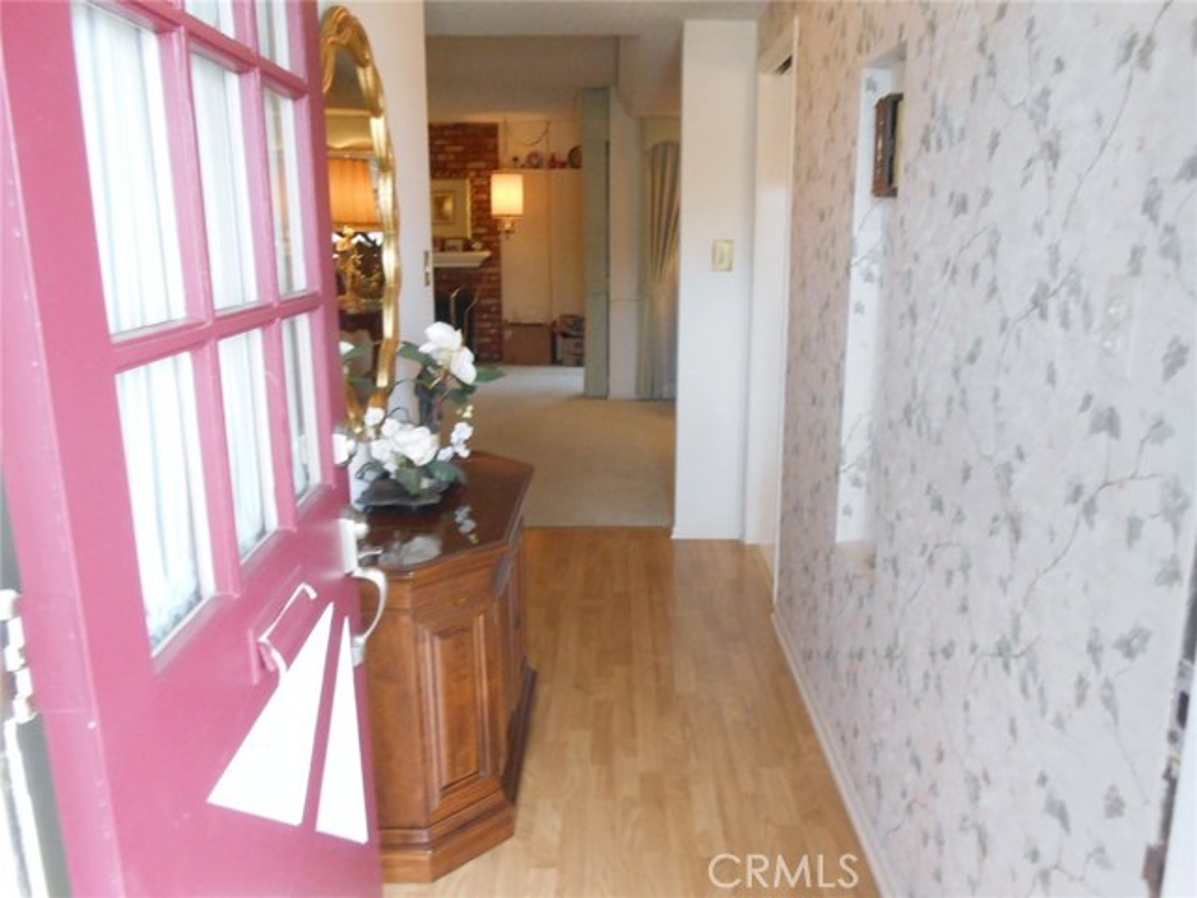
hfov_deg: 67.3
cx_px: 598
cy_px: 449
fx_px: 899
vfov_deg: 53.1
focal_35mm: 26
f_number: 3.5
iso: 250
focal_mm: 4.6
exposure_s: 1/30
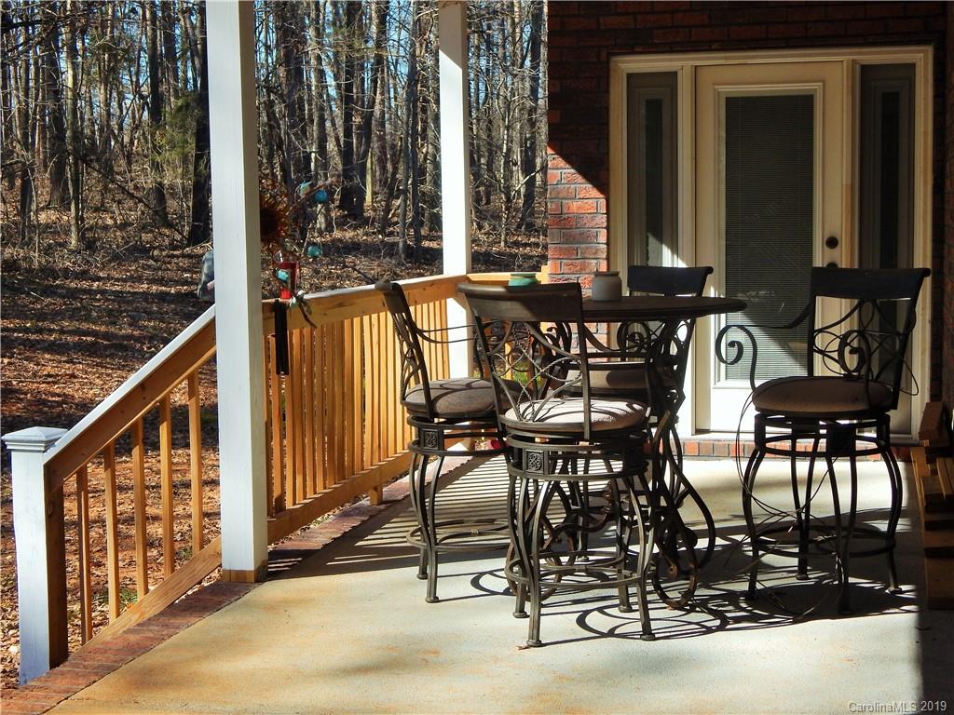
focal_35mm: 54
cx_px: 477
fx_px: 1488
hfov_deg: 35.5
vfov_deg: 27.0
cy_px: 358
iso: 125
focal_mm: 9.7
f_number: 3.8
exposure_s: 1/500
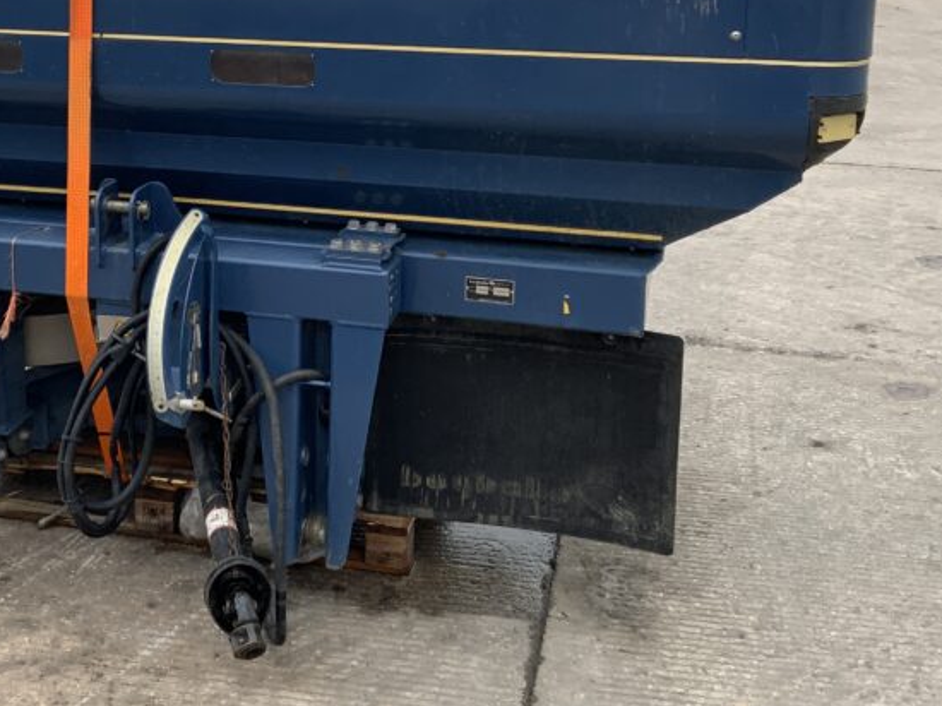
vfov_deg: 26.4
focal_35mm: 54
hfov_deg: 35.2
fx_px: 1469
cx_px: 310
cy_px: 118
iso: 16
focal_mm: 3
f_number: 1.8
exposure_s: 1/804
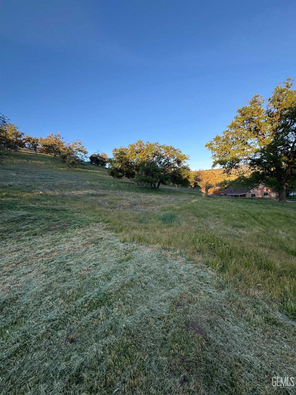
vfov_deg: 102.1
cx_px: 148
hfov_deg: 85.7
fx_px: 160
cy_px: 198
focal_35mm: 14
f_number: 2.2
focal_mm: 2.22
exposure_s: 1/280
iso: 40
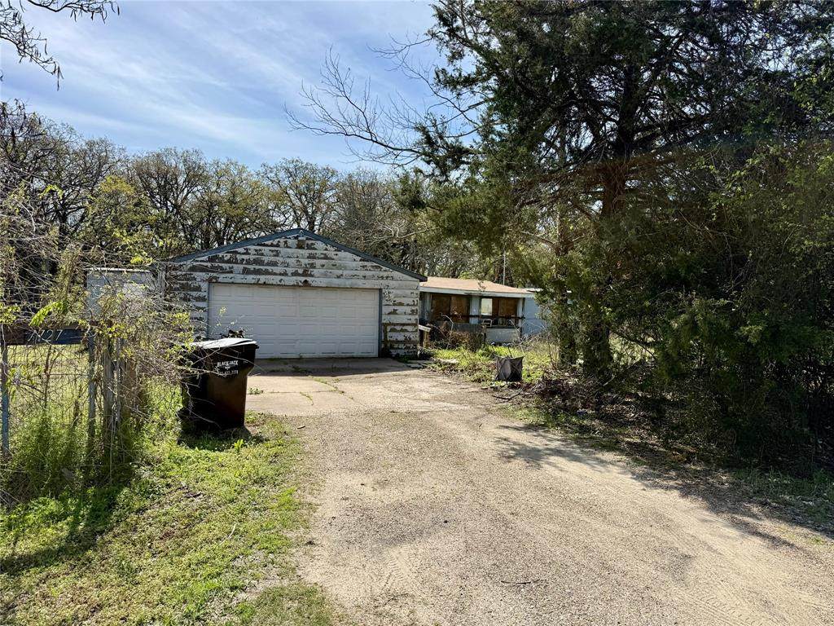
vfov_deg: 56.8
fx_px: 578
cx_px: 417
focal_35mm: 24
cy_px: 313
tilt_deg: -0.4
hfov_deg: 71.6
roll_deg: -1.1
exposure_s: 1/4975
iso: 80
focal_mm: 6.76
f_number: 1.78
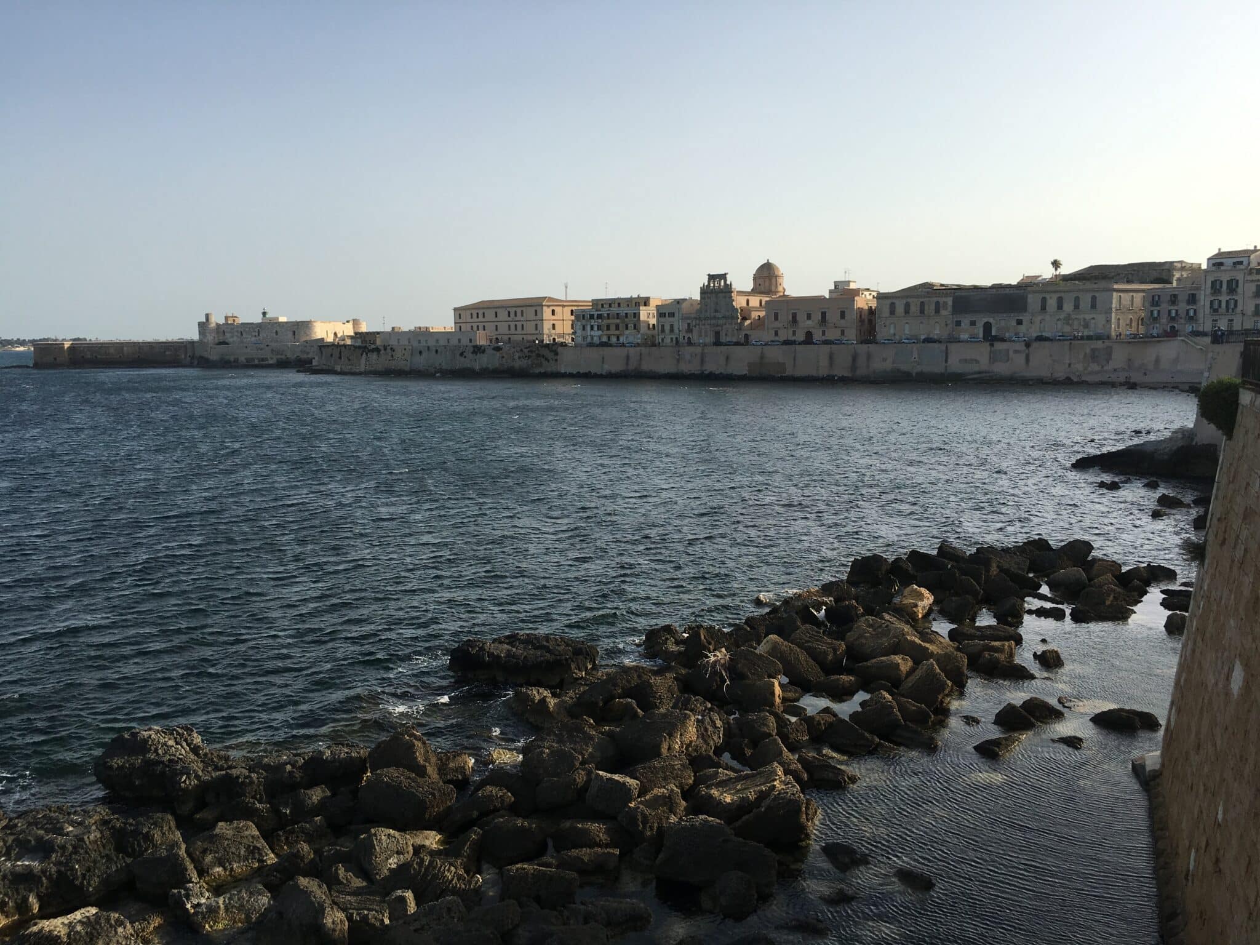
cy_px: 472
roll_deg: +1.2
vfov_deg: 48.2
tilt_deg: -7.6
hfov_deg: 61.7
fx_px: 1056
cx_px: 630
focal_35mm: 29
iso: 25
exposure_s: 1/1183
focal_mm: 4.15
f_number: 2.2
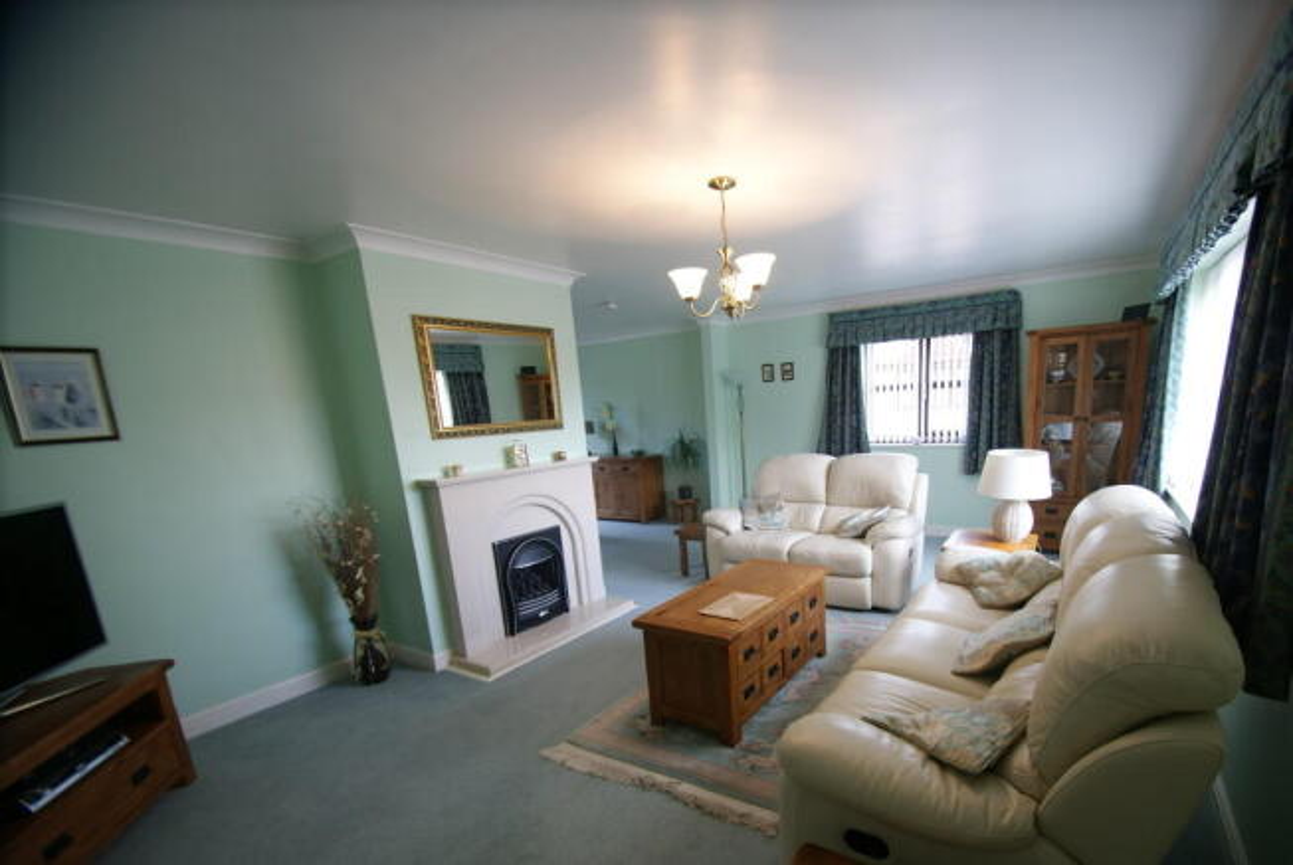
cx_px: 646
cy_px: 432
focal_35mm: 15
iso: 100
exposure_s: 1/20
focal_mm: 10
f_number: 3.5
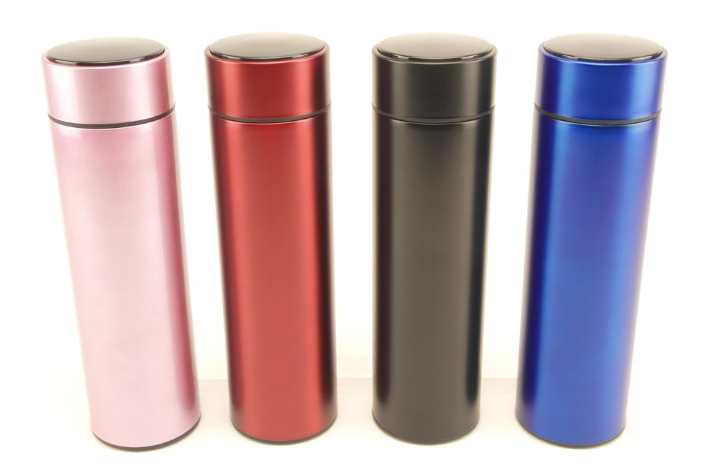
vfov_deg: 27.5
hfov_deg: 40.3
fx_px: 964
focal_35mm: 49
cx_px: 354
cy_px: 236
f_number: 22
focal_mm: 32
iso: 200
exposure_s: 1/1.67
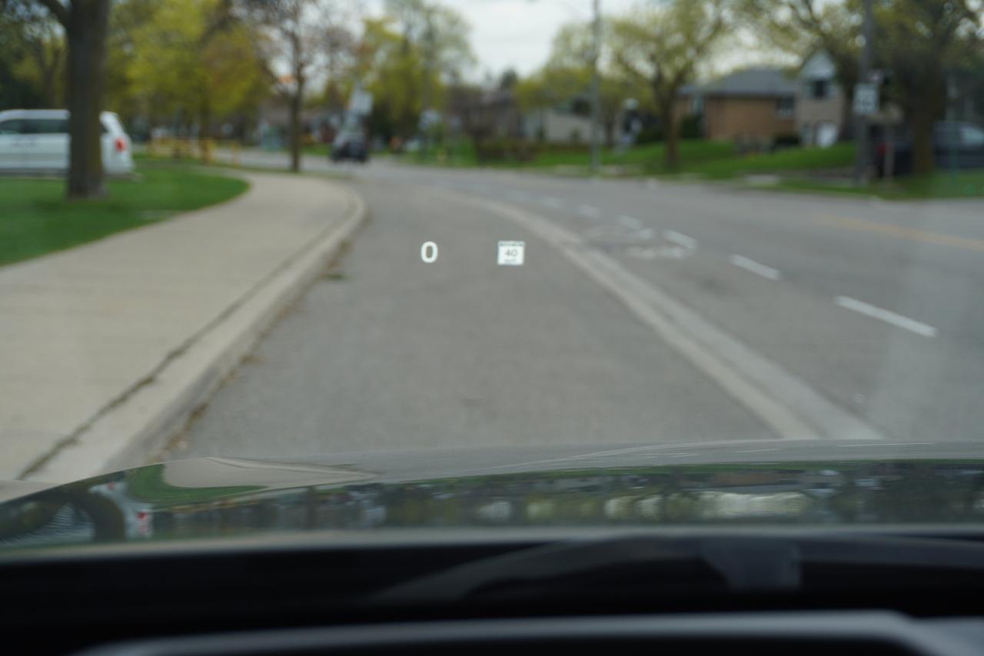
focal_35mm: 68
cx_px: 492
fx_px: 1845
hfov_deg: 29.9
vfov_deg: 20.2
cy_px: 328
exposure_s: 1/200
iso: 100
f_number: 6.3
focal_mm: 45
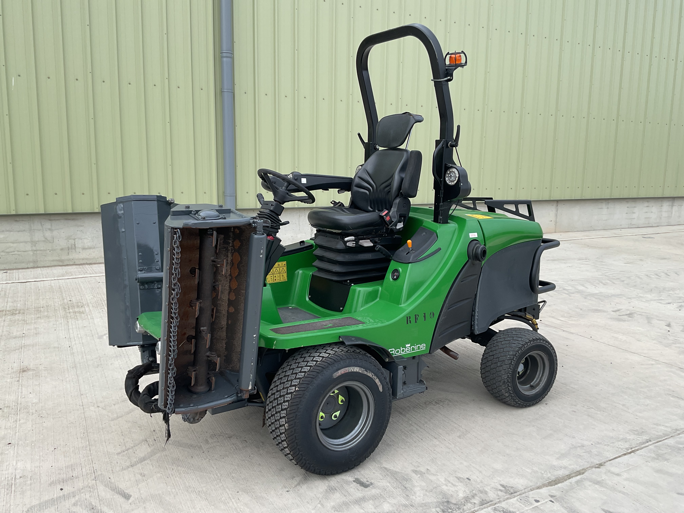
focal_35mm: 29
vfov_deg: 48.2
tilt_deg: -8.8
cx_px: 342
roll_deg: -0.8
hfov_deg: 61.7
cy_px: 256
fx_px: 573
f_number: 1.8
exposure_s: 1/898
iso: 16
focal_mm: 3
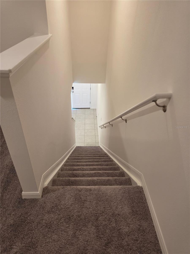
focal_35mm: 23
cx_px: 95
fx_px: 168
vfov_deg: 73.9
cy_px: 127
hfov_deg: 58.9
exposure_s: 1/120
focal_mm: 6.5
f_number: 1.4
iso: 200
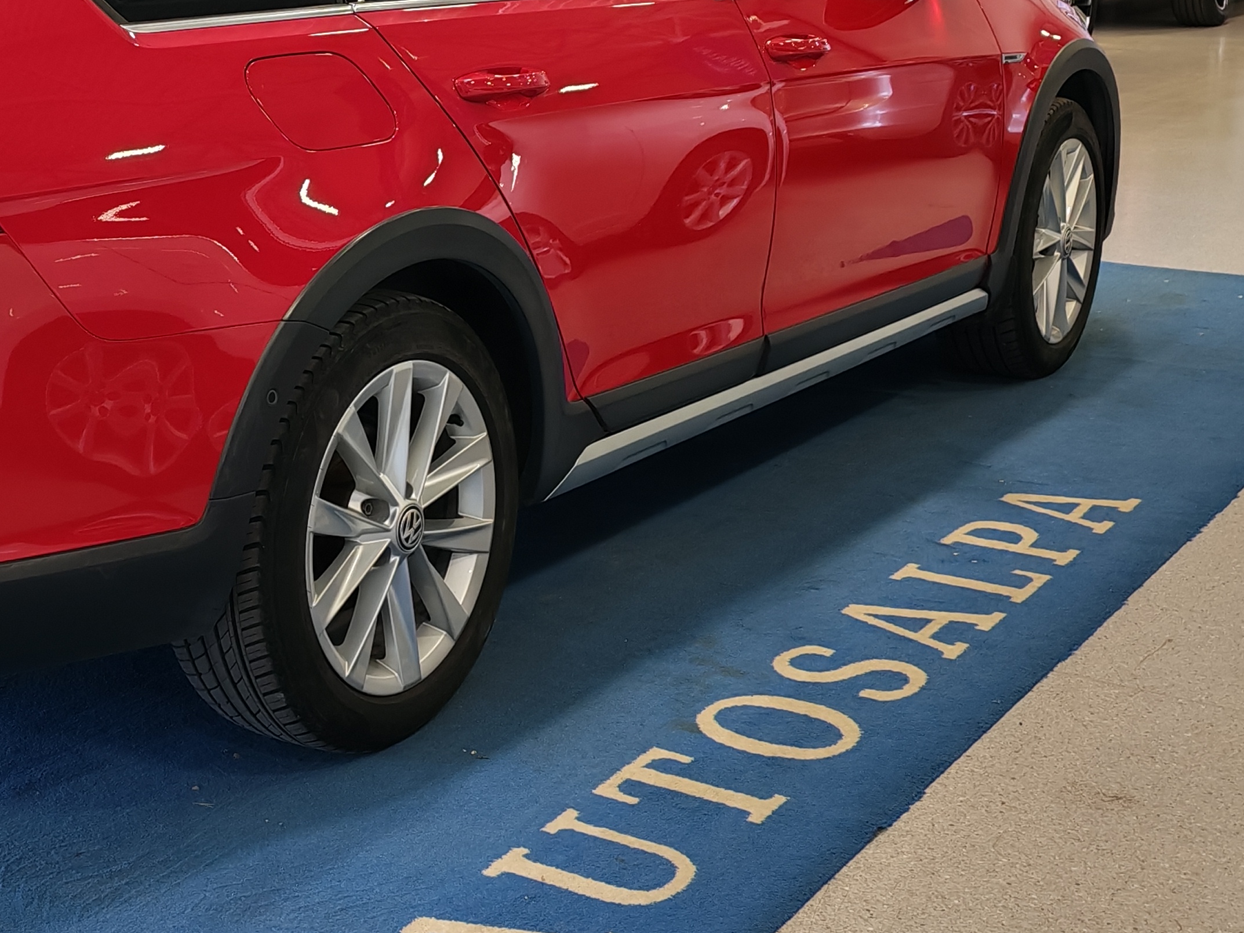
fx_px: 2264
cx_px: 181
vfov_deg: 23.2
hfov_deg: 29.7
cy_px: 294
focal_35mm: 63
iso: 80
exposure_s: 1/100
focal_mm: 6.12
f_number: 1.9
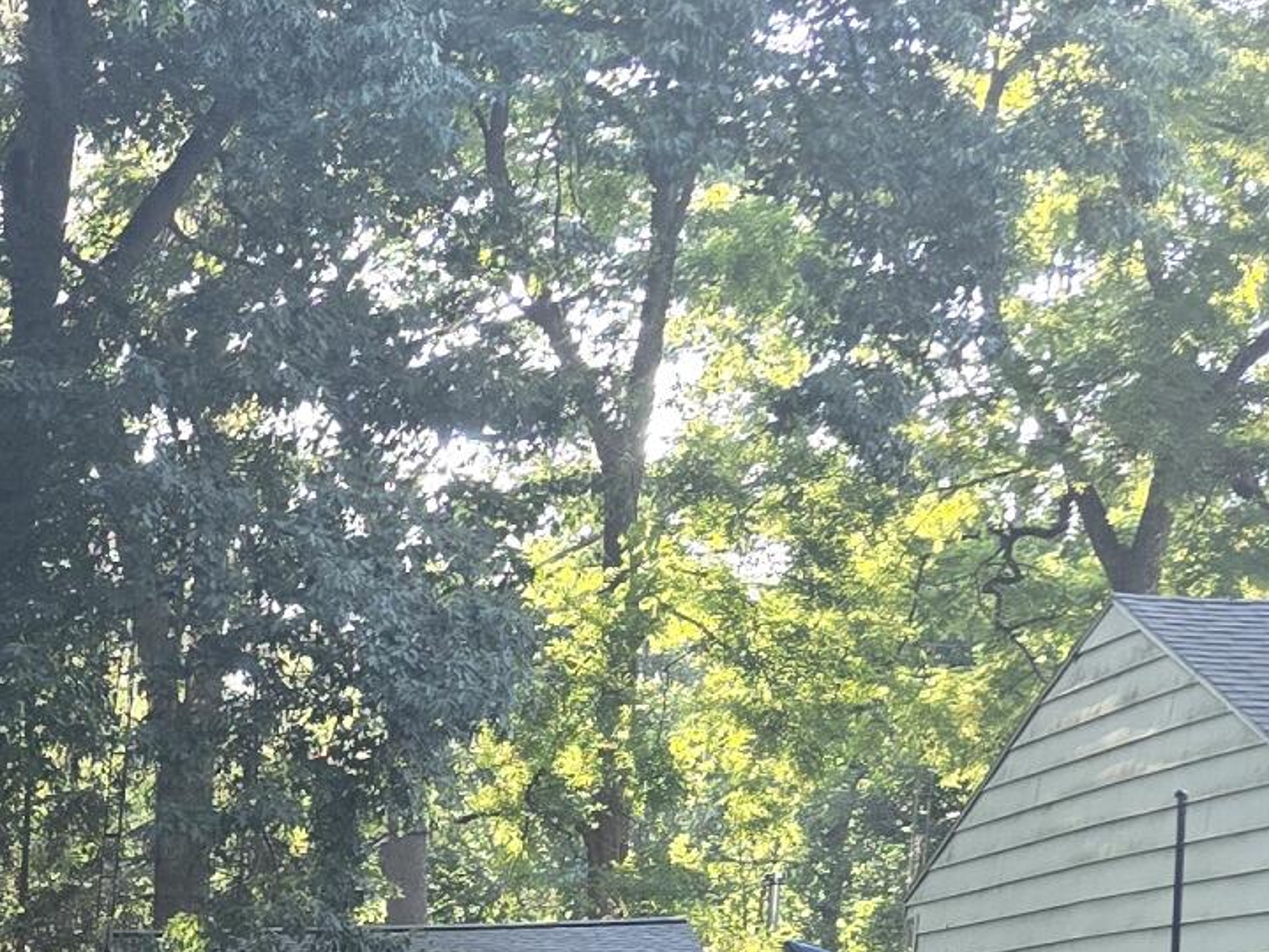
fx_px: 3519
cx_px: -1363
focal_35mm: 96
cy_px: 1701
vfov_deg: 13.8
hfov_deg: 15.6
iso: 100
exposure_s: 1/180
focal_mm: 6.3
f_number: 1.7
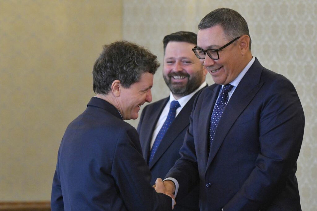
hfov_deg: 15.2
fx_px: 1189
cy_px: 106
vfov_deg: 10.2
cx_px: 158
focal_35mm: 135
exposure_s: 1/640
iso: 3200
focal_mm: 135
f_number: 2.8
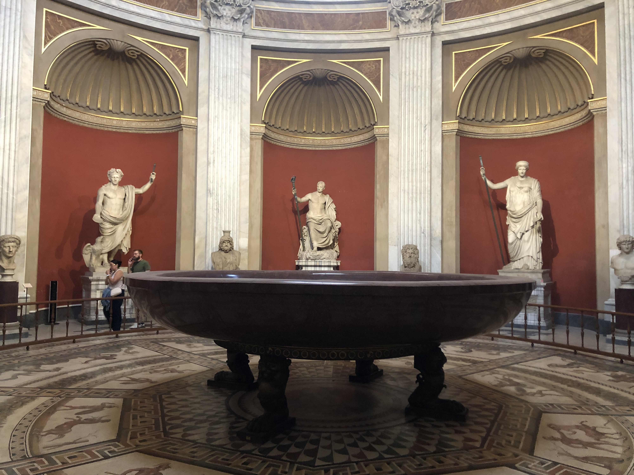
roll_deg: -0.2
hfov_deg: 63.4
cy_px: 238
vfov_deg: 49.7
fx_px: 513
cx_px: 317
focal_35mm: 28
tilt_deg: +2.2
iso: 80
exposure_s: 1/7
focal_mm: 4
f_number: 1.8
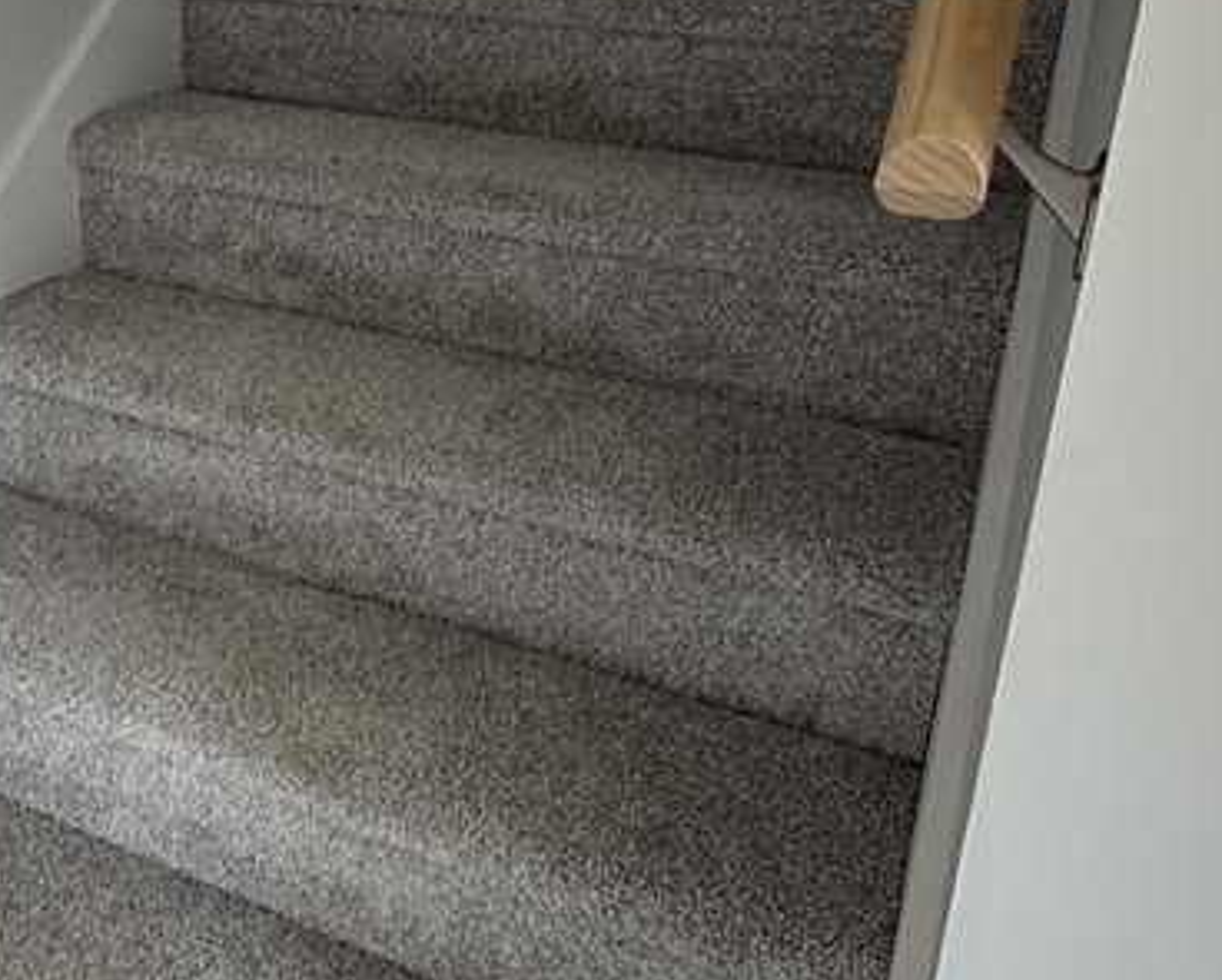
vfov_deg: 38.4
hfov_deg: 46.4
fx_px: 1375
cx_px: 329
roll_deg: -0.2
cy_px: 272
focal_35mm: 38
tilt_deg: -19.0
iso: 400
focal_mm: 2.22
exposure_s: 1/60
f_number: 2.2
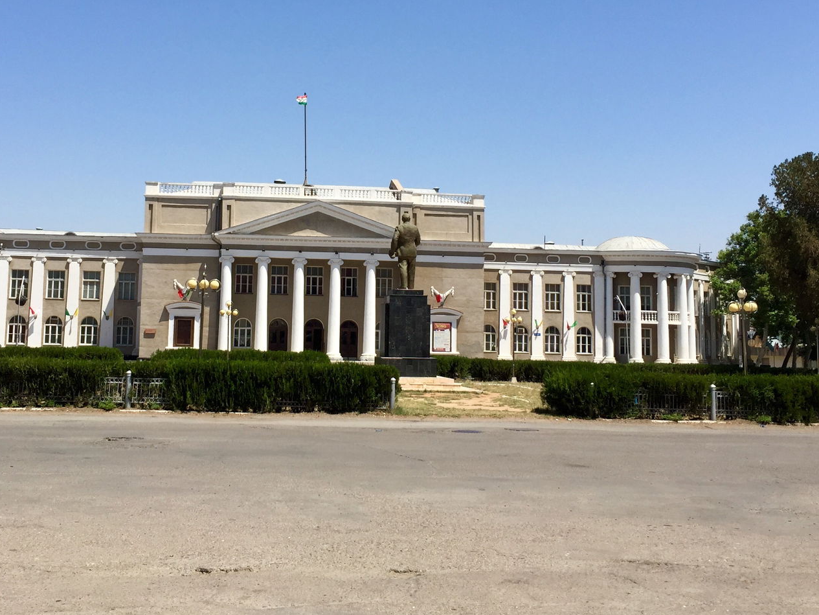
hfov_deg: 42.8
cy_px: 212
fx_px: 1041
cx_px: 354
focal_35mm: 44
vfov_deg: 32.6
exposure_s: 1/2326
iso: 32
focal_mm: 4.15
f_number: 2.2
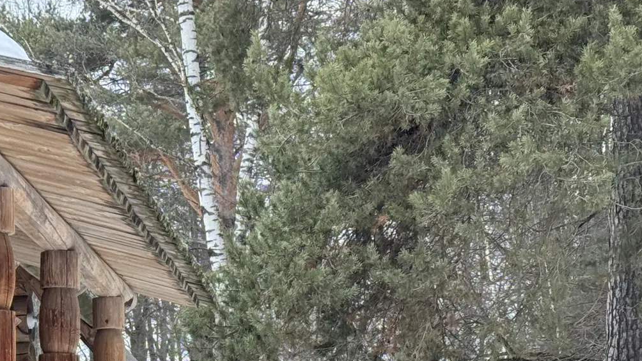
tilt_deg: -0.5
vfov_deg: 9.5
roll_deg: +2.7
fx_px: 2128
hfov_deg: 17.0
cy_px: 474
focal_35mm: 125
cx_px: 107
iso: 100
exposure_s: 1/139
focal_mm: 6.76
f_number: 1.78
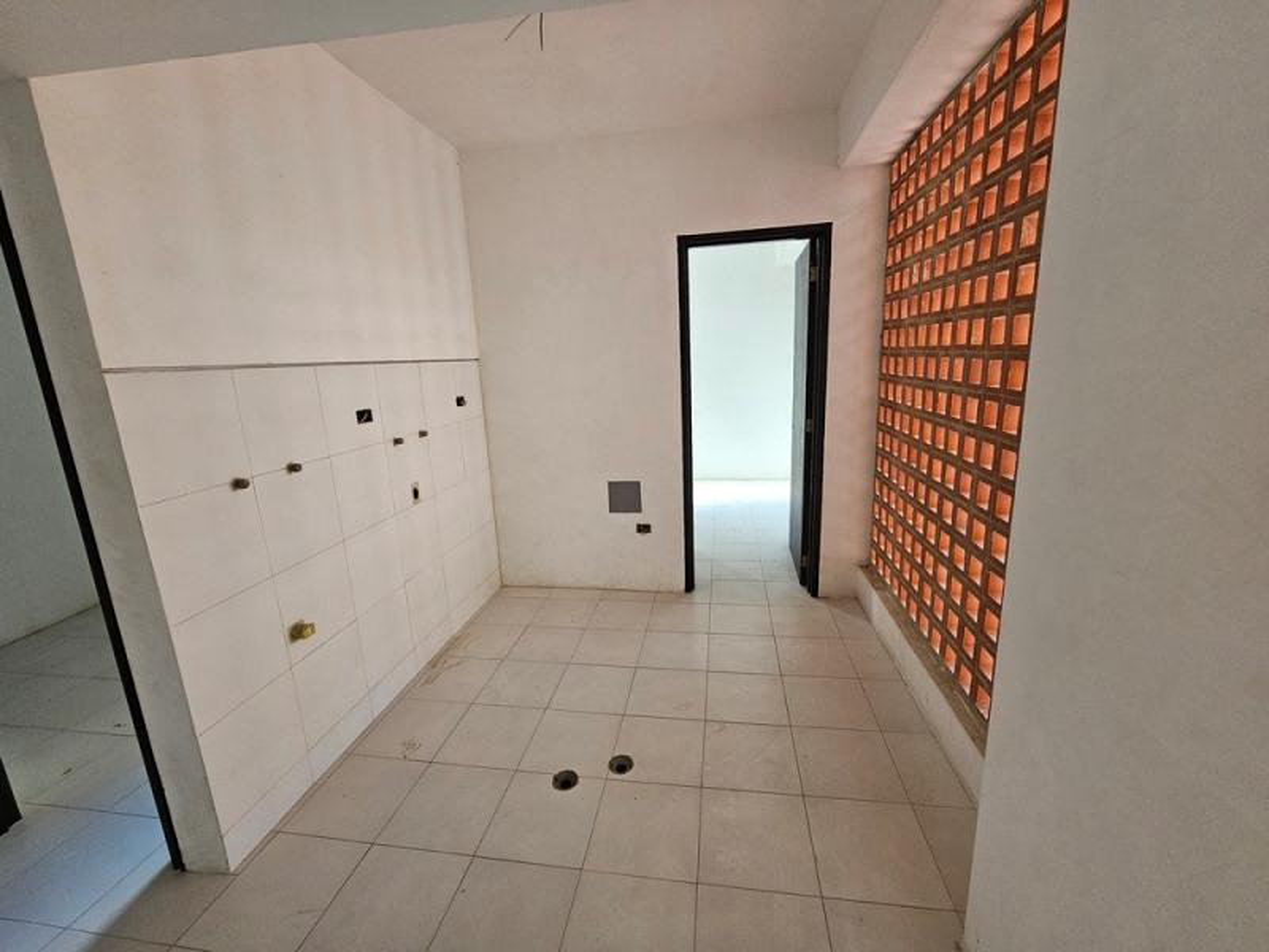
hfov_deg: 106.2
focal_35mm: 13
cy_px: 476
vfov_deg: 89.9
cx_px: 634
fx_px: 477
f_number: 2.2
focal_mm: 2.2
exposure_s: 1/77
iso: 250
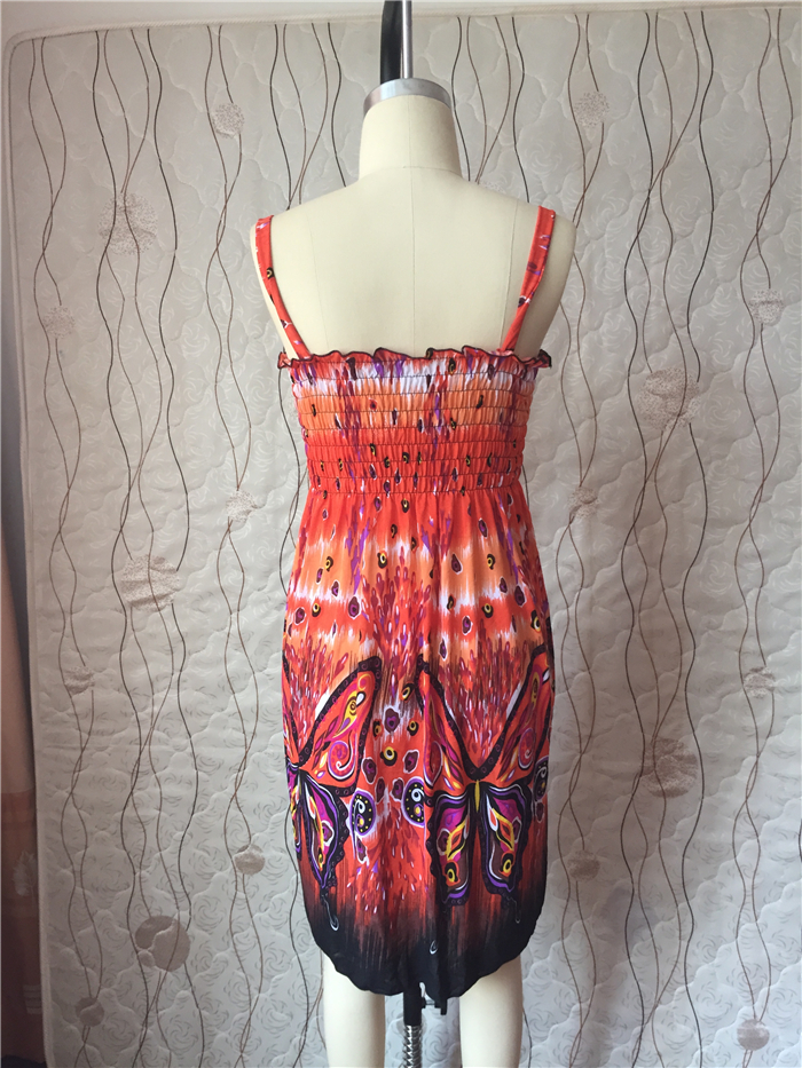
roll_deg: +2.1
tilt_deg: -10.5
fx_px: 896
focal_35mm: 29
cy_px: 534
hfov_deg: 48.2
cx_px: 401
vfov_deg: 61.7
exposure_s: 1/30
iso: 80
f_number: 2.2
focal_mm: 4.15
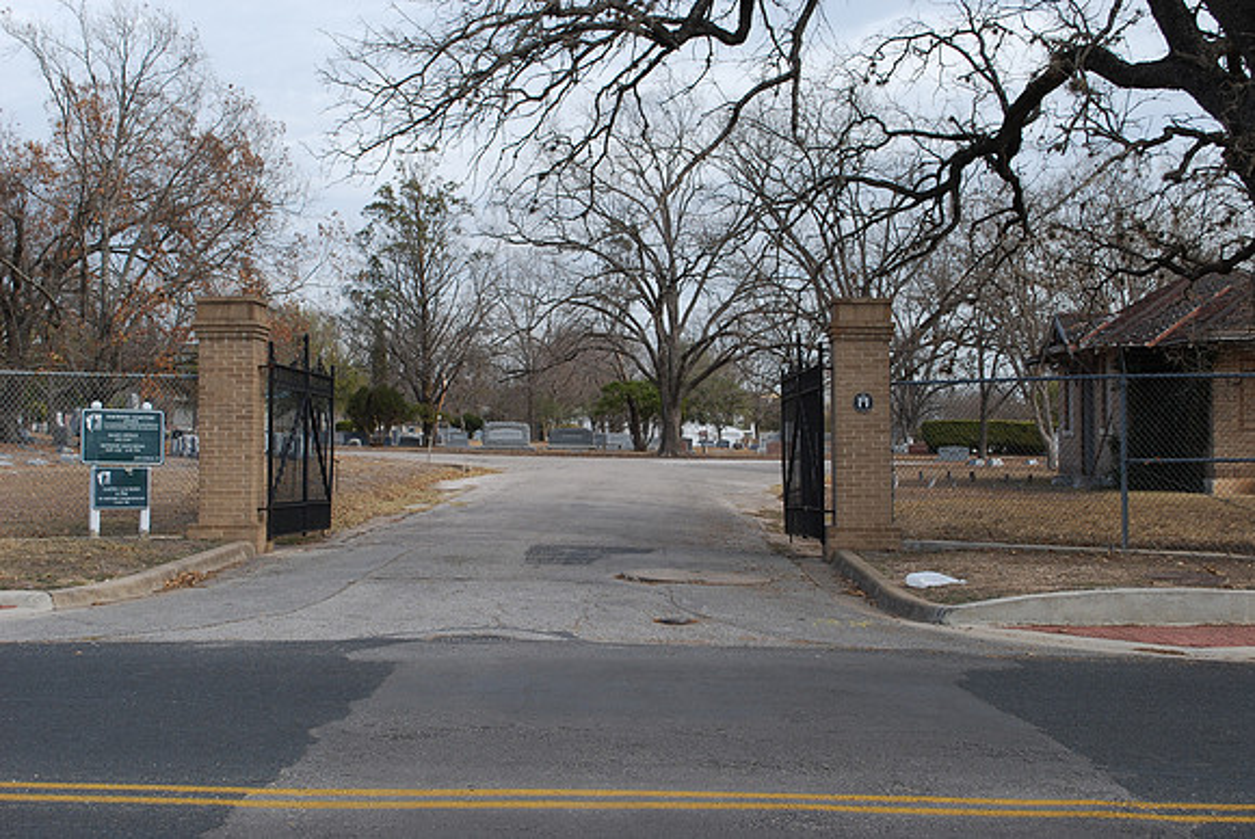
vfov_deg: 28.1
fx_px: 1675
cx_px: 628
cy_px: 420
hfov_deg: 41.1
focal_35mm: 48
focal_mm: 32
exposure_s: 1/200
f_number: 7.1
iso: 100
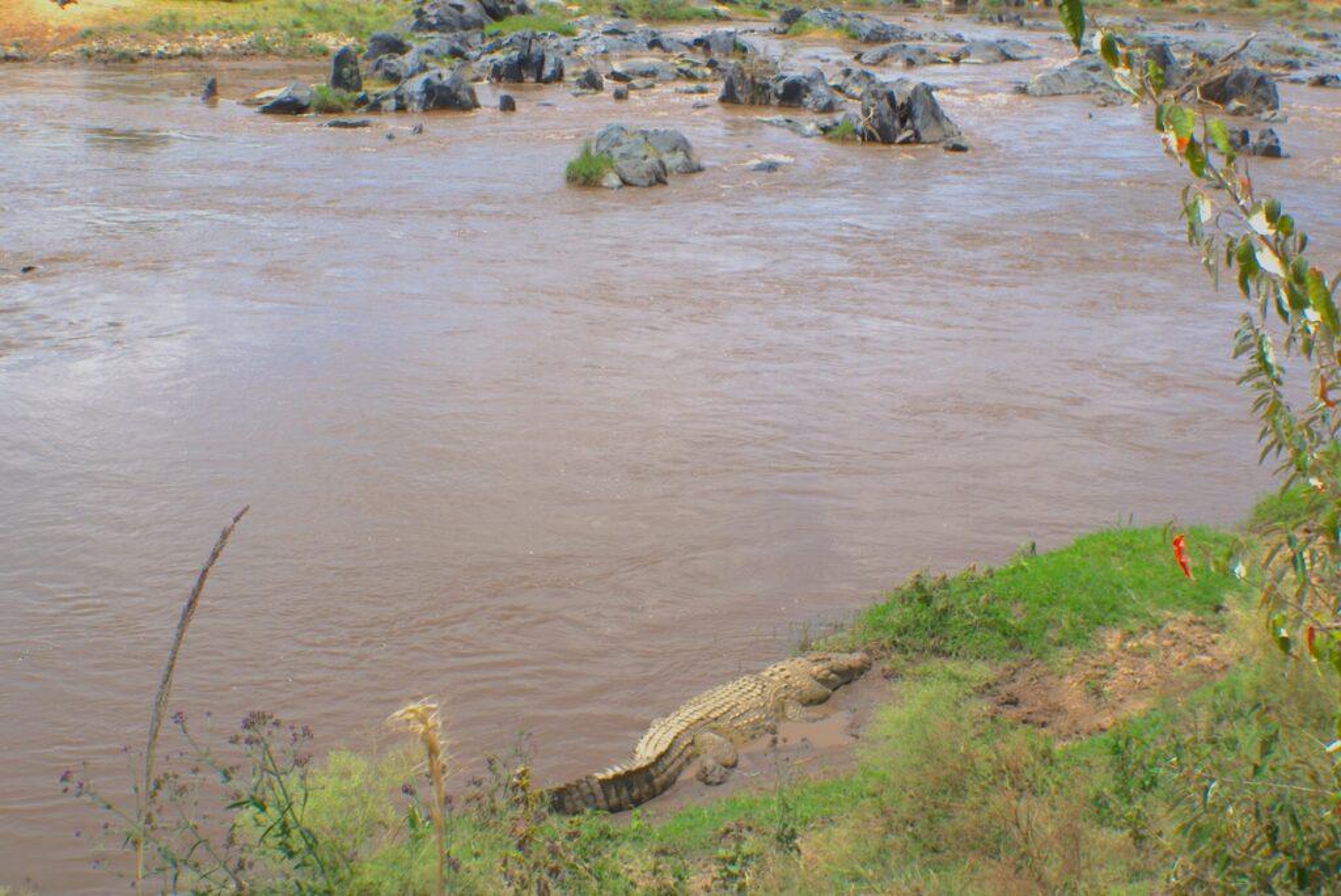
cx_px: 670
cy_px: 448
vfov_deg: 21.6
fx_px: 2348
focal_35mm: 63
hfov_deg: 31.9
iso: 200
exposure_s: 1/60
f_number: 29
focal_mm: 42
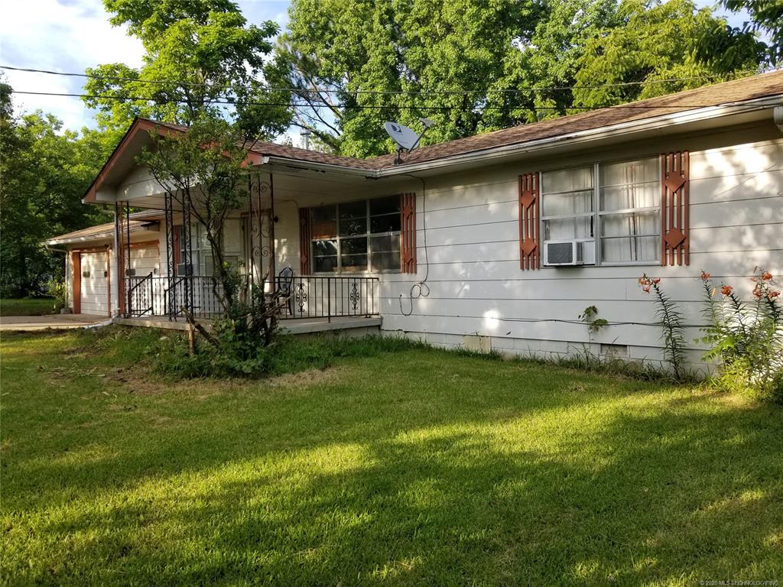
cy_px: 294
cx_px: 392
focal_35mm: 26
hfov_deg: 67.3
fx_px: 588
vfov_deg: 53.1
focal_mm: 4.25
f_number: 1.7
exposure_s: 1/594
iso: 50
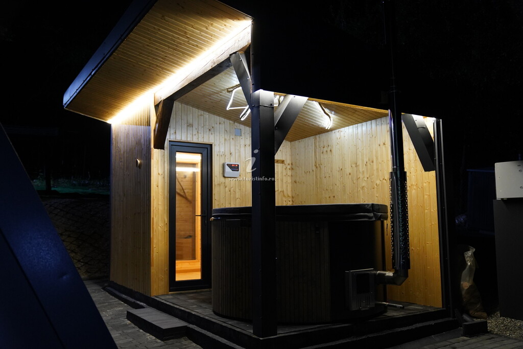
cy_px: 174
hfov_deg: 60.3
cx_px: 262
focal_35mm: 31
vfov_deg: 42.3
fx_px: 450
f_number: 2.8
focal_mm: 31
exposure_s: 1/160
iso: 3200
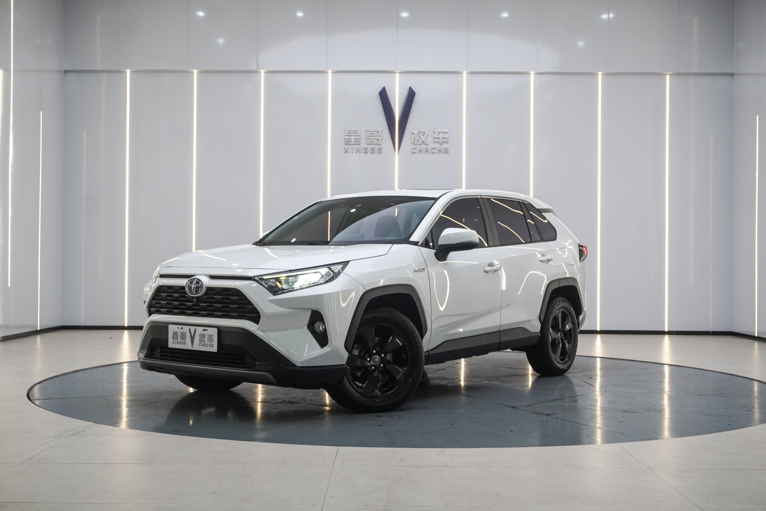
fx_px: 926
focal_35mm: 44
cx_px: 383
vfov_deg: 30.8
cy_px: 256
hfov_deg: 45.0
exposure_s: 1/80
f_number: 6.3
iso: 800
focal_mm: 29
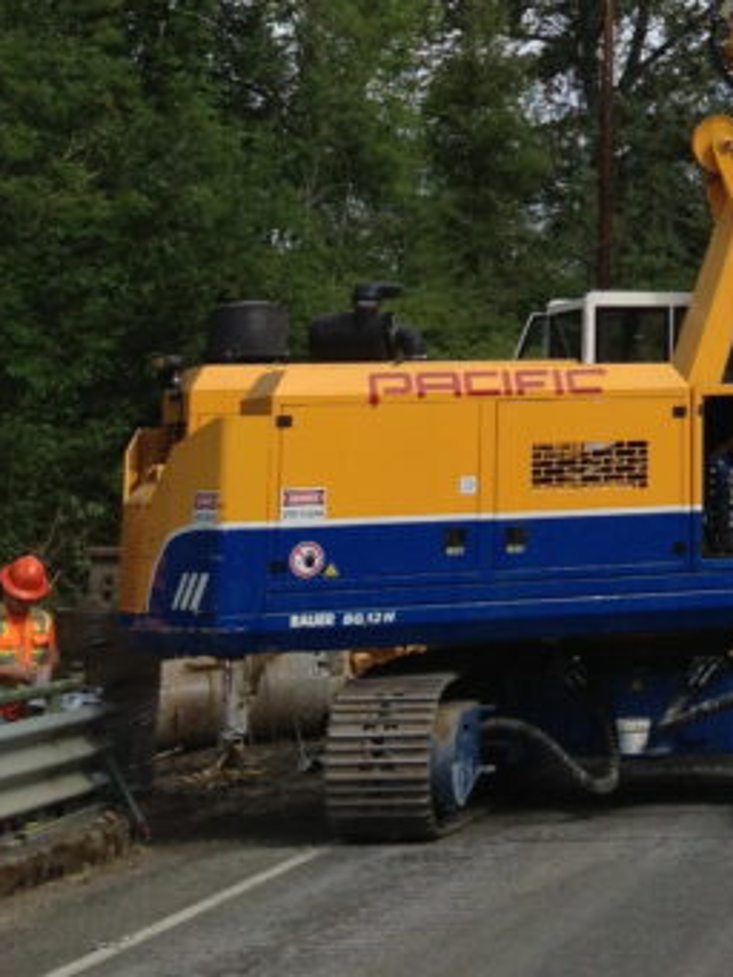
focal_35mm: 105
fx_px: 2963
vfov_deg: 17.6
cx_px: 931
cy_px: -261
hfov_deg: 13.6
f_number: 2.4
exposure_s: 1/1346
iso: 50
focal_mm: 4.28
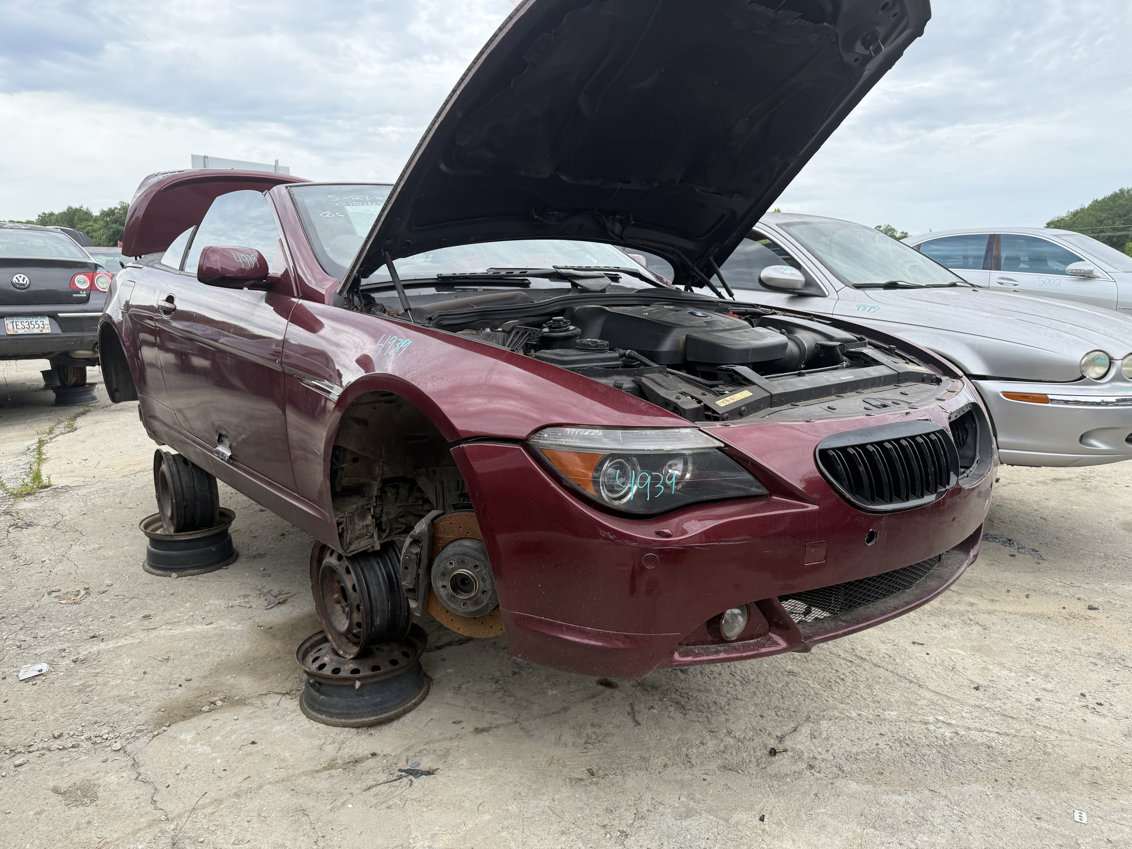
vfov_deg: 56.8
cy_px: 424
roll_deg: -1.4
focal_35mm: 24
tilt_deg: -8.9
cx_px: 566
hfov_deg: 71.6
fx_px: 785
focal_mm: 6.76
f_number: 1.78
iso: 100
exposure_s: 1/1410
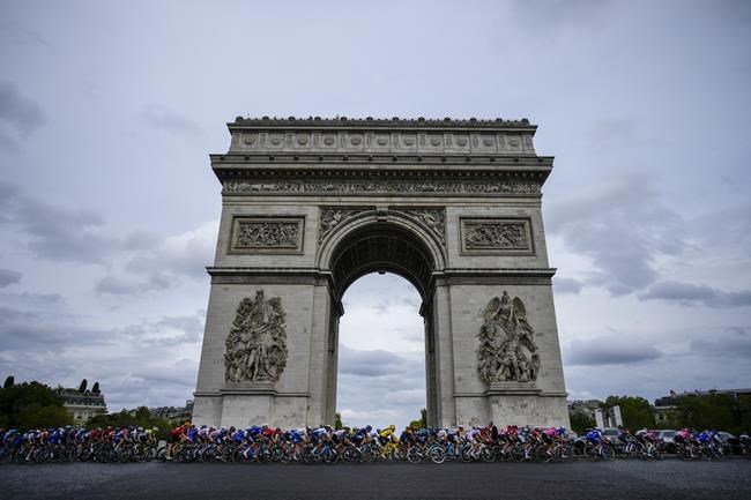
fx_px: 501
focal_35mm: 24
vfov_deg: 53.1
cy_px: 250
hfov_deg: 73.8
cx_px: 376
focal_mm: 24
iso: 100
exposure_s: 1/2500
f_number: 2.8
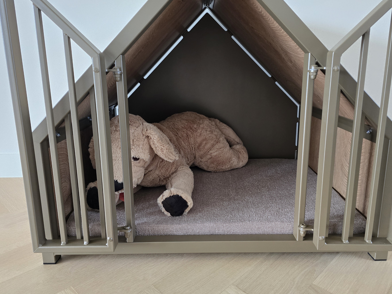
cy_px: 131
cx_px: 200
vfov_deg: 53.0
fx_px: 294
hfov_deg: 67.3
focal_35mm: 26
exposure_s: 1/100
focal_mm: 6.3
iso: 400
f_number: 1.7
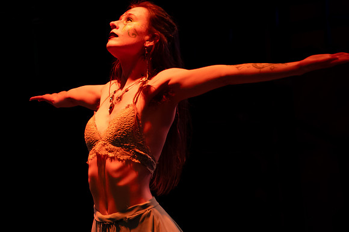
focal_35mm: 170
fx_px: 1644
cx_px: 1
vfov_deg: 8.1
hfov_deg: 12.0
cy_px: 60
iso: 4000
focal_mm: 85
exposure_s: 1/125
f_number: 4
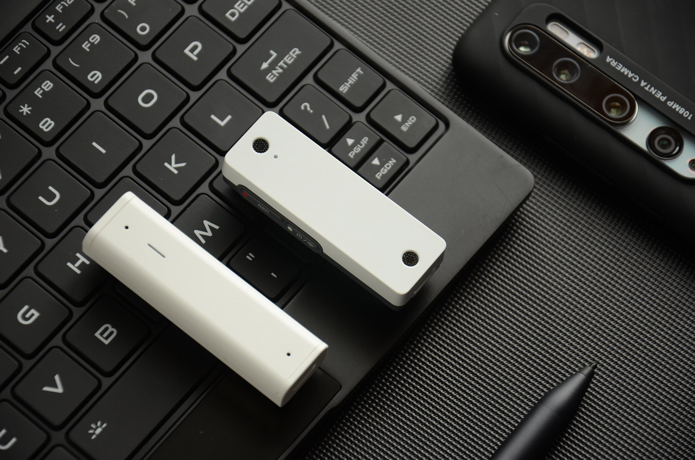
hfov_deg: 13.1
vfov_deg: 8.7
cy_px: 230
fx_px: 3034
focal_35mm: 158
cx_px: 348
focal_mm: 105
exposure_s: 1/125
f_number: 5.6
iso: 320
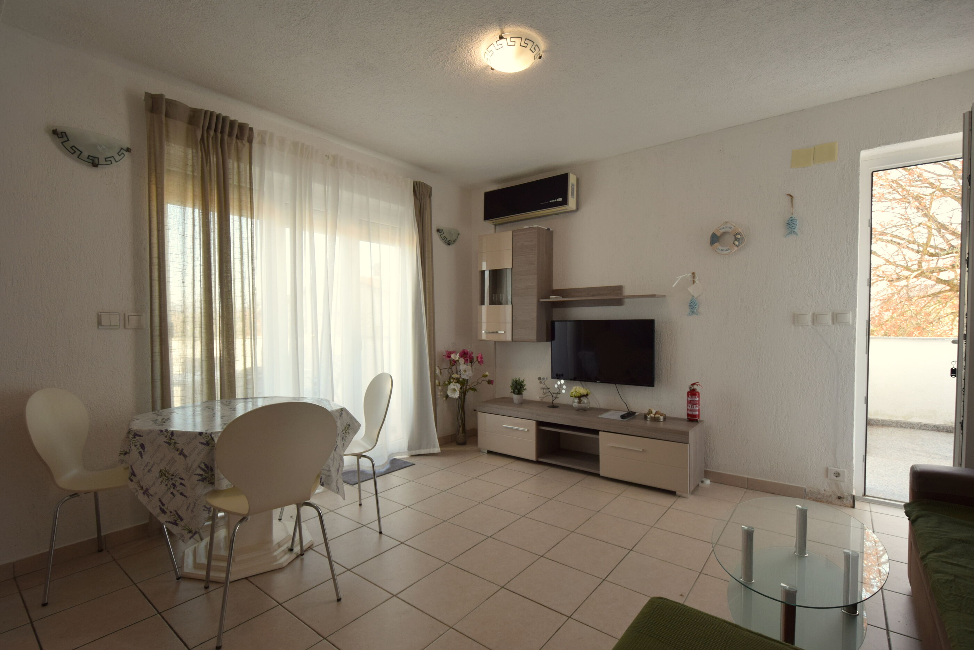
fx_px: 406
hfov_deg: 100.4
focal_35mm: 15
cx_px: 487
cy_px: 325
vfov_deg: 77.3
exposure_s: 1/100
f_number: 5
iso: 400
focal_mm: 10
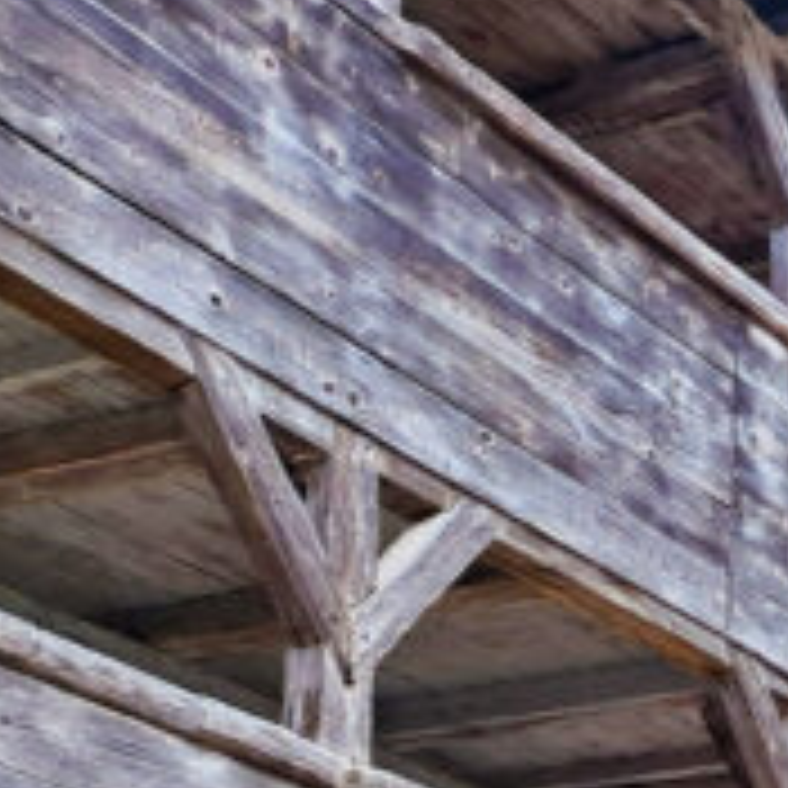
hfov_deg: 14.9
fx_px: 2498
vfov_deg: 16.2
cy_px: 1225
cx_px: 1535
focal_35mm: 97
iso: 32
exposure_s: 1/197
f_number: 2
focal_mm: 4.6
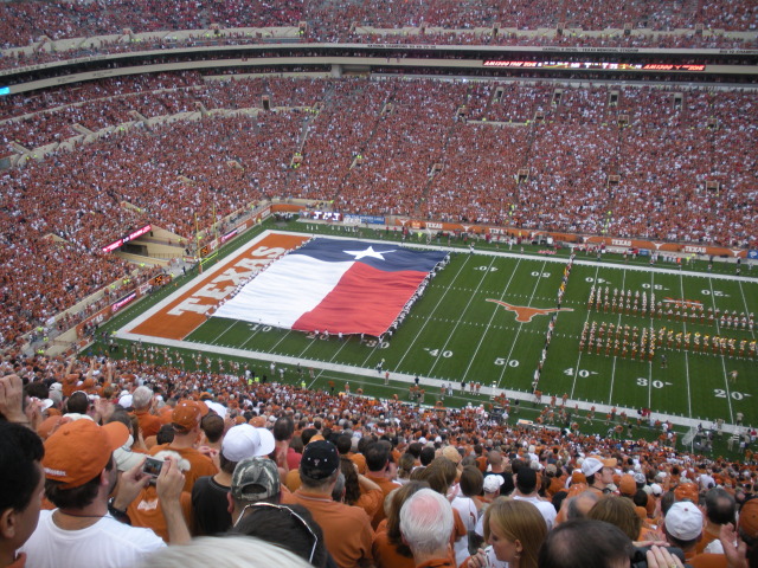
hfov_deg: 51.4
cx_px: 379
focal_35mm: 36
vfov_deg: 39.7
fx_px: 788
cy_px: 284
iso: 83
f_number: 3.5
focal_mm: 6.3
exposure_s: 1/56
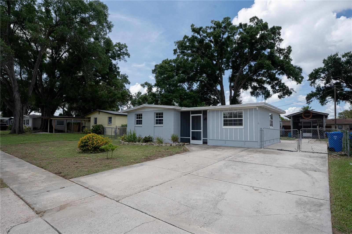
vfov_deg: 61.9
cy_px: 117
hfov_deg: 84.0
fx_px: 196
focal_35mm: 20
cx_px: 176
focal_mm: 20
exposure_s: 1/1250
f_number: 8
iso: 100
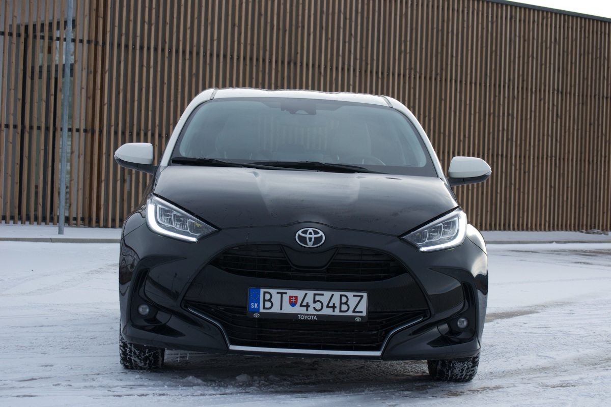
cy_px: 204
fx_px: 1400
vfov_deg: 16.6
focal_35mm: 82
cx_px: 306
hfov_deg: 24.6
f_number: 7.1
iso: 100
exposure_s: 1/200
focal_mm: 55
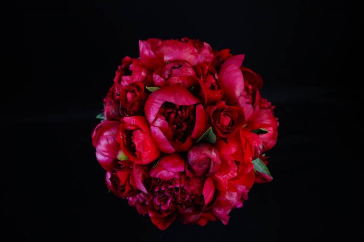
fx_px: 394
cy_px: 121
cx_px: 182
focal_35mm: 39
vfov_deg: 34.2
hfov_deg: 49.6
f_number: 4
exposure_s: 1/15
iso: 1600
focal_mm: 39
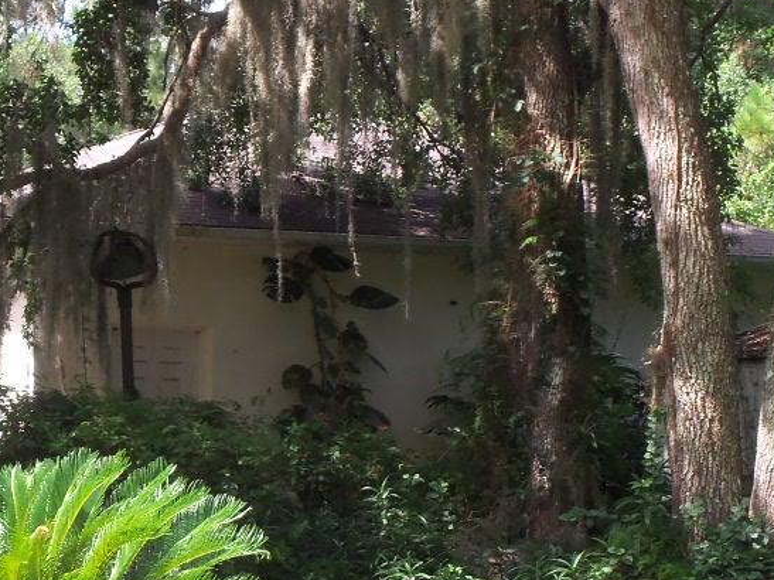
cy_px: 369
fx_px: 3241
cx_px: 88
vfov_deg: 10.2
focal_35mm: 145
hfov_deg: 13.5
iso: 80
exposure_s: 1/100
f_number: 4
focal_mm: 11.1
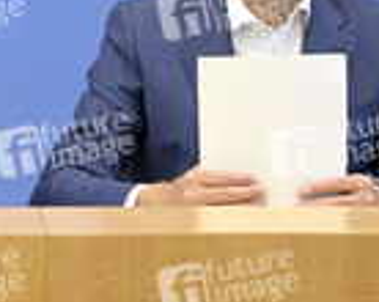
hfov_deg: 12.9
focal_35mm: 147
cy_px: 77
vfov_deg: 10.5
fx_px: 1647
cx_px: -10
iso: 4000
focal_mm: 48
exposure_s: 1/400
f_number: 6.3
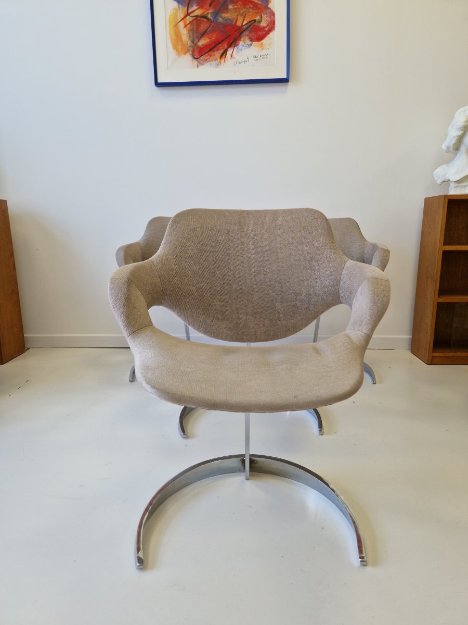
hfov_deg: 58.9
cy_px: 312
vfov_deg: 73.9
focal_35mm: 23
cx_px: 234
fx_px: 415
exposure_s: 1/100
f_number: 1.8
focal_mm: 5.4
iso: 50
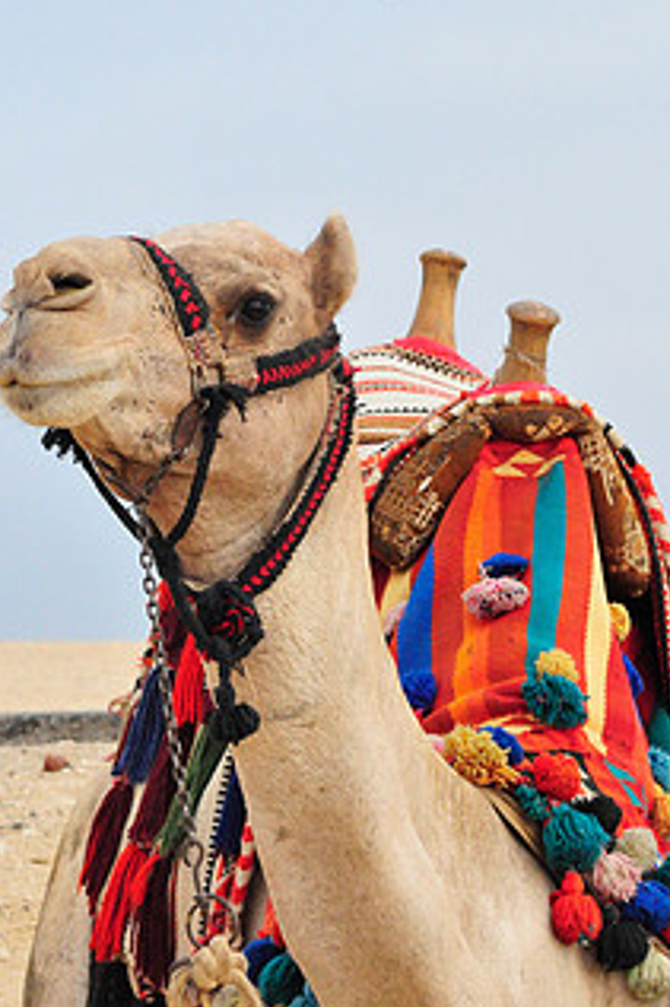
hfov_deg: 9.2
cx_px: 395
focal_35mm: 149
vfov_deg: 13.8
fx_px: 4164
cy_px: 702
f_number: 11
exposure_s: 1/2000
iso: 2000
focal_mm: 70
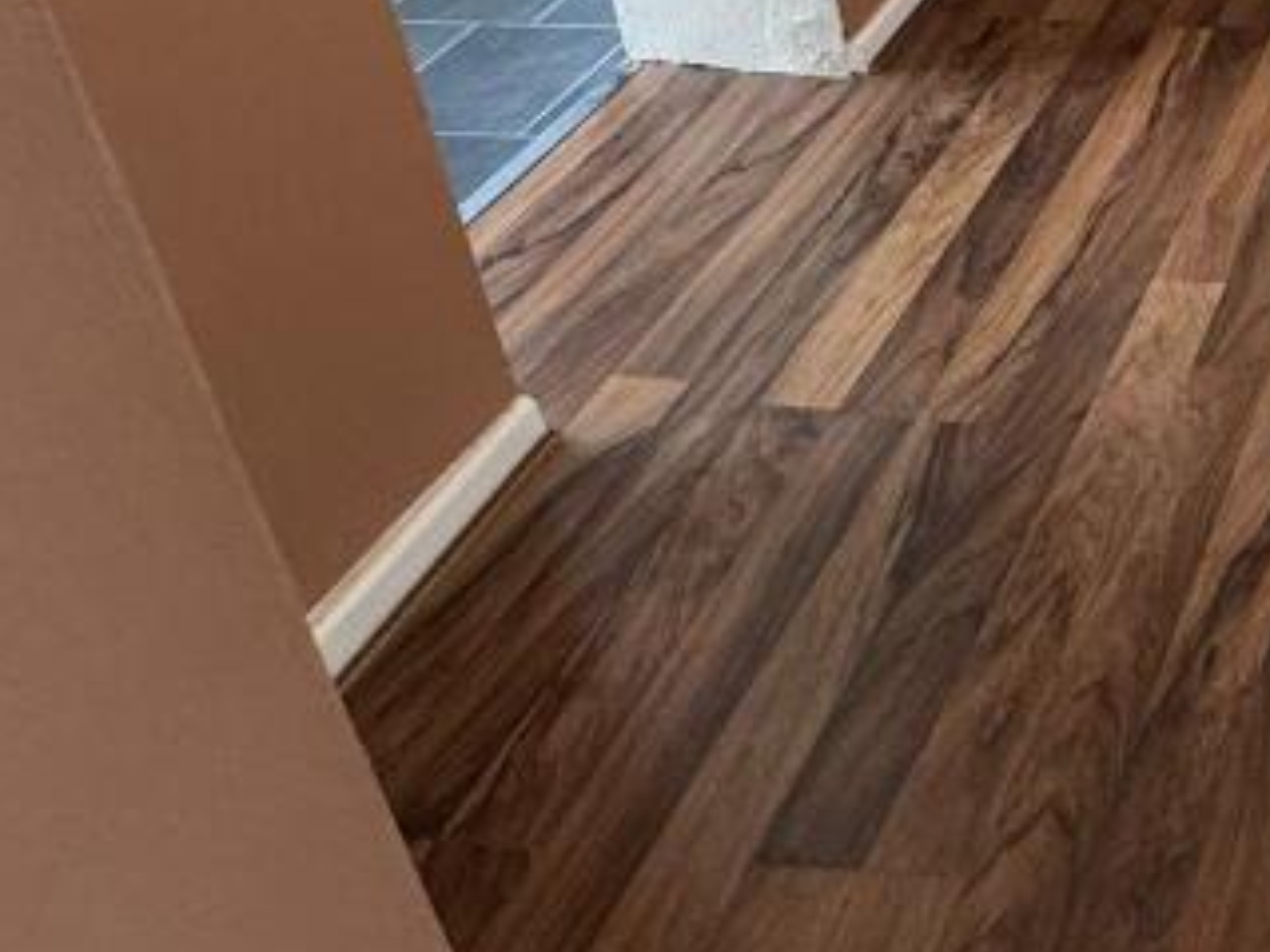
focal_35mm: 45
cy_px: -307
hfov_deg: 32.1
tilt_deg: -21.2
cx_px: 1644
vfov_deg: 26.8
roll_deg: -0.9
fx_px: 1650
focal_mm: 2.22
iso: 250
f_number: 2.2
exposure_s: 1/100
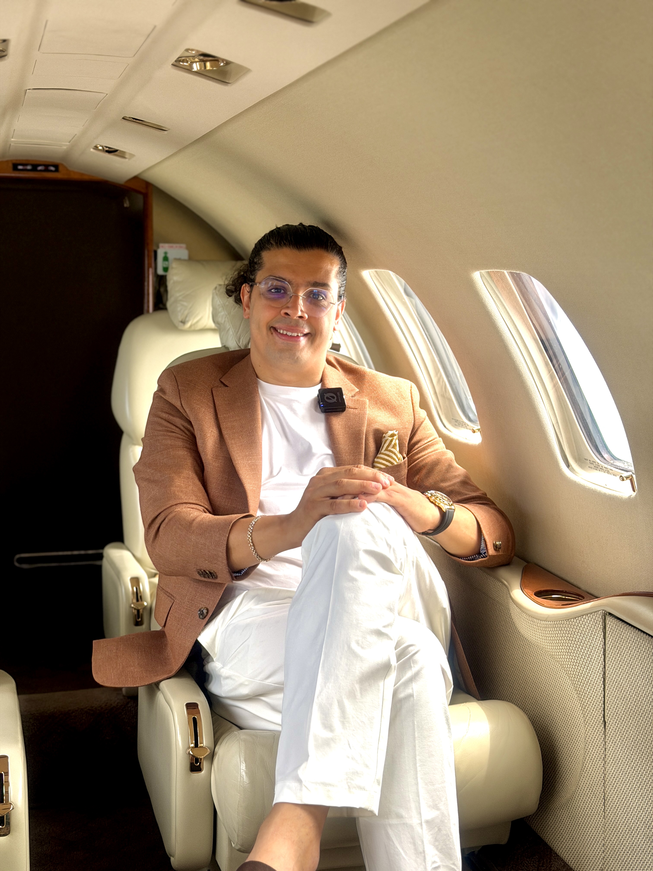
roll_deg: +1.3
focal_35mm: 48
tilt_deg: -6.8
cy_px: 436
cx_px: 326
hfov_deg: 30.3
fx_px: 1207
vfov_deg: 39.7
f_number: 1.78
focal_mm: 6.76
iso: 64
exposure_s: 1/223
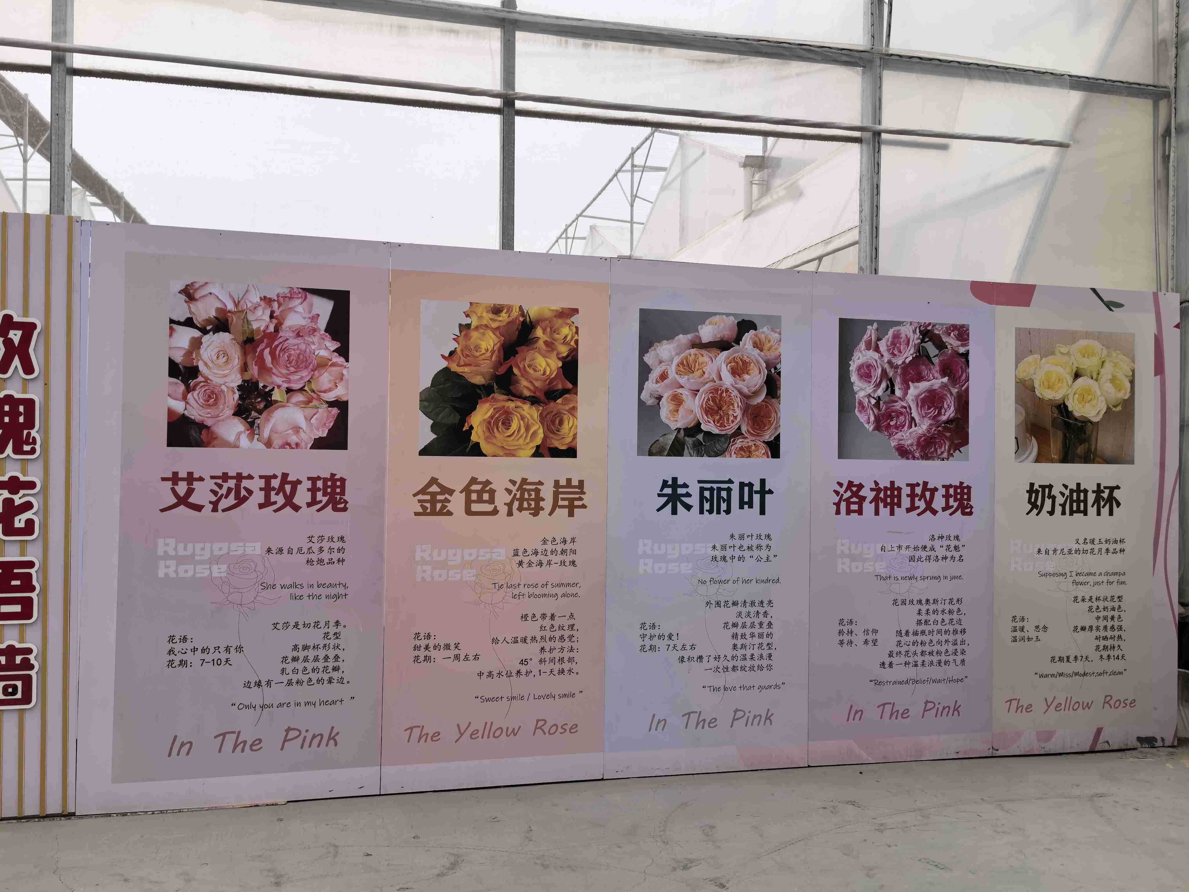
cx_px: 594
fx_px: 927
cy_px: 446
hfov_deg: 65.3
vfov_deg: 51.4
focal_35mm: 27
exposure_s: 1/2500
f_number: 1.4
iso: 50
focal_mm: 5.75
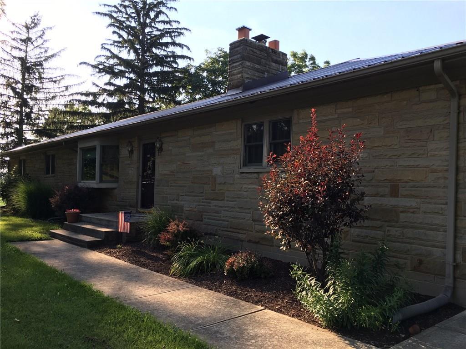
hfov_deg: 61.7
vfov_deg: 48.2
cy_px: 174
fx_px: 390
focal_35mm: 29
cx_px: 233
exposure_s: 1/318
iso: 25
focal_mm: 4.15
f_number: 2.2
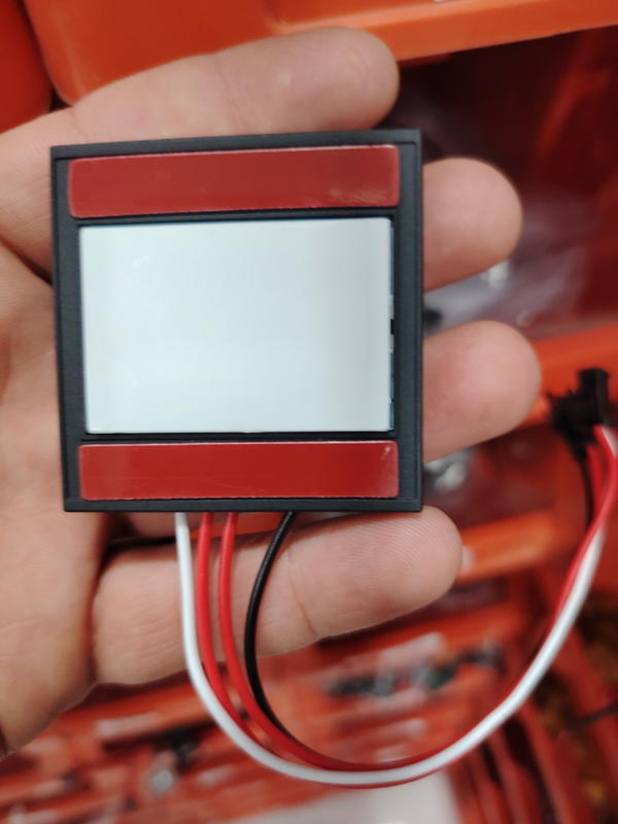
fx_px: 571
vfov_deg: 71.6
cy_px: 412
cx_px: 309
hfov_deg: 56.8
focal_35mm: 24
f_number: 1.75
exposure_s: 1/33.3
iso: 523
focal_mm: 5.25
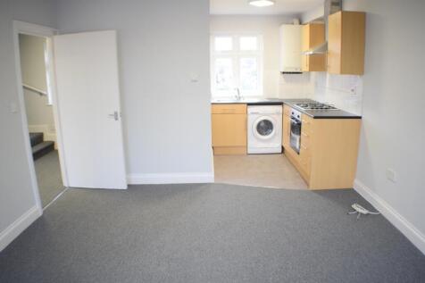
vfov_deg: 38.3
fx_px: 407
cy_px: 142
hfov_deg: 55.1
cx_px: 212
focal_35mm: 34
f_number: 3.8
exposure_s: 1/60
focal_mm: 23
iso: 2000
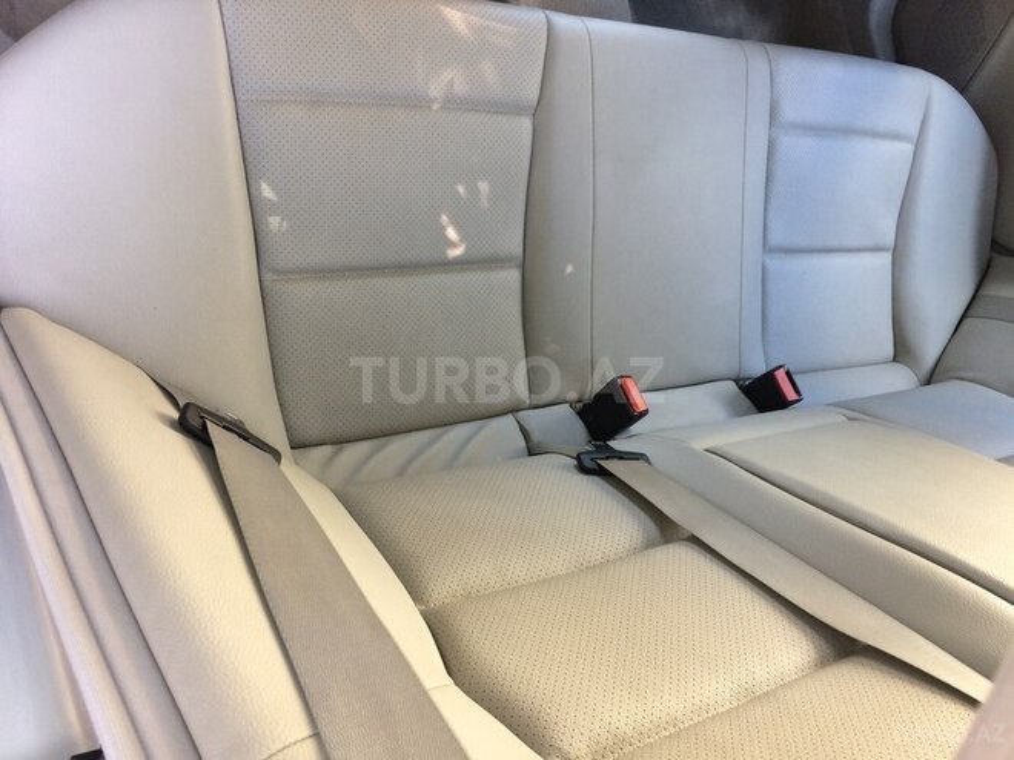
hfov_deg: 61.7
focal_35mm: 29
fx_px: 849
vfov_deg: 48.2
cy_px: 380
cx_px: 507
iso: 40
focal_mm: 4.15
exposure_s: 1/33
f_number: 2.2
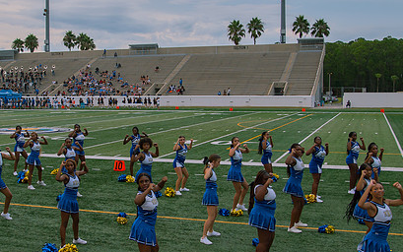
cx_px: 123
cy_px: 123
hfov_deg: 38.3
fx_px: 571
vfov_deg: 24.9
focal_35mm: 52
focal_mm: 24
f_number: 4
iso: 100
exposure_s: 1/400
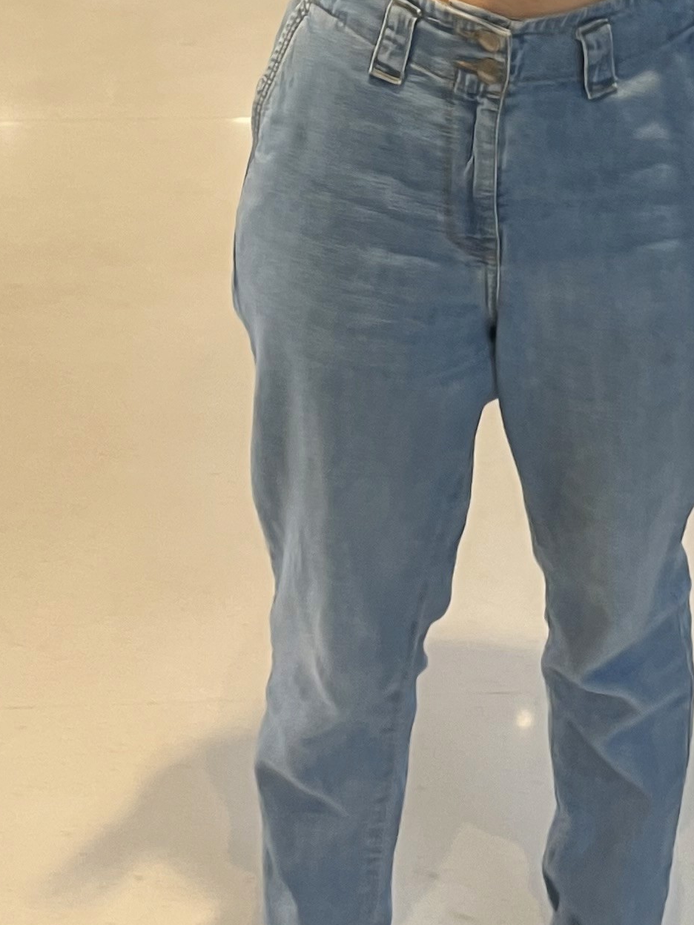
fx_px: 2245
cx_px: 649
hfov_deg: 17.3
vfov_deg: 20.8
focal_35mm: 84
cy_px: -345
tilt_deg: -8.9
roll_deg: +0.6
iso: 64
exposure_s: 1/50
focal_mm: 5.1
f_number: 1.6
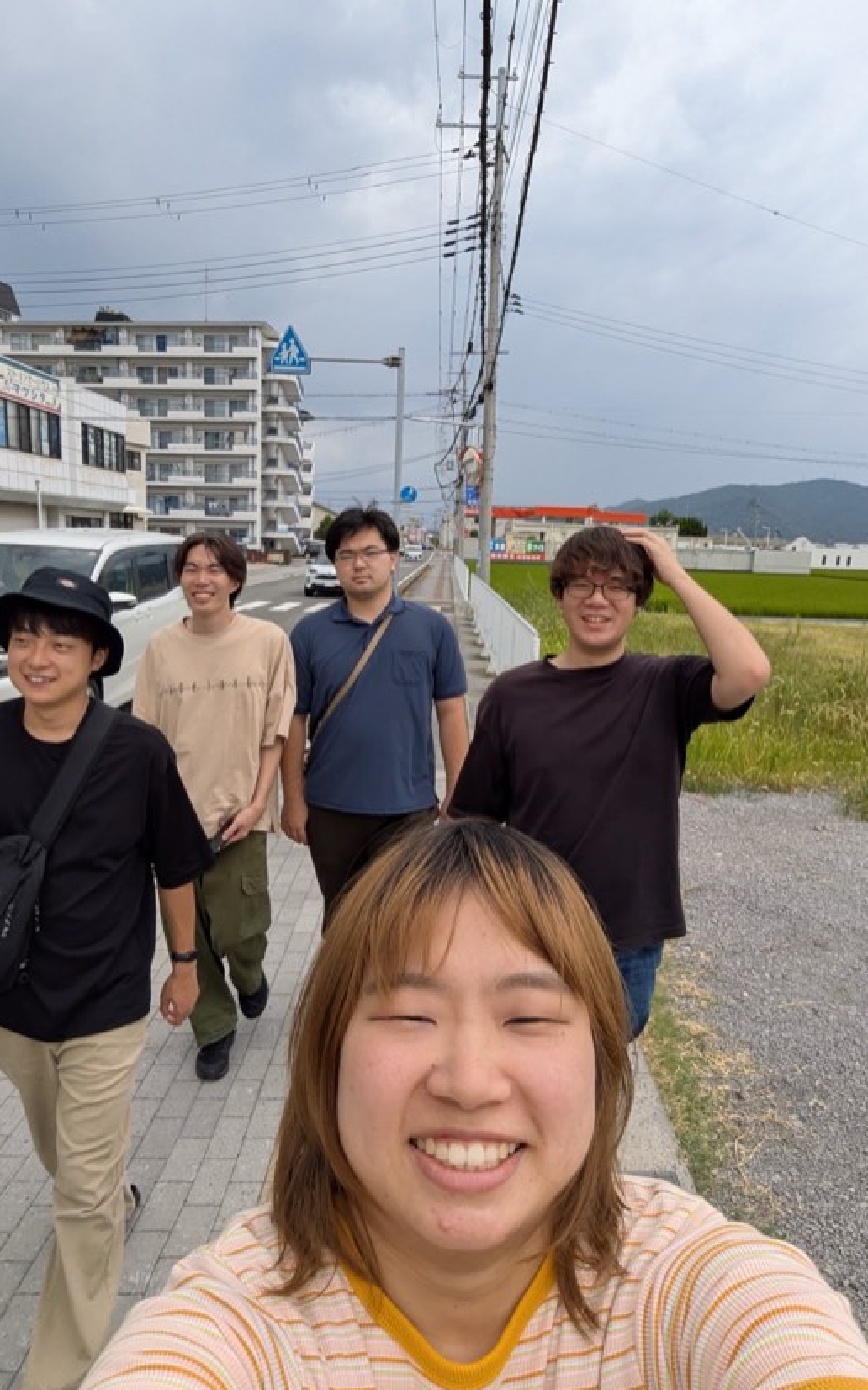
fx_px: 871
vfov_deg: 77.2
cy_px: 711
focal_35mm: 23
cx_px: 439
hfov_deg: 53.0
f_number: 2.2
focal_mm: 2.74
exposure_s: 1/1043
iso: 45
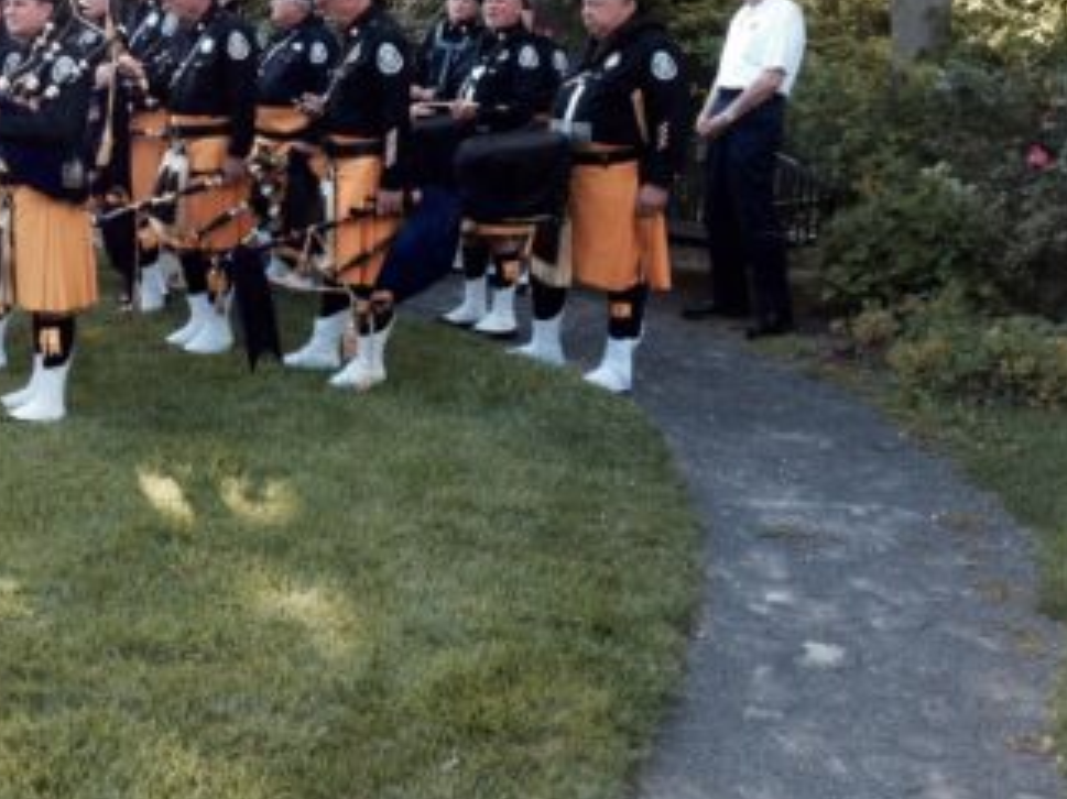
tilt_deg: -5.9
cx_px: 92
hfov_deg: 28.6
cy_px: 92
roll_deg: -1.3
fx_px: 2003
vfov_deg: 22.1
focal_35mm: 65
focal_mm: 4.28
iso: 50
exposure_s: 1/144
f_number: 2.4
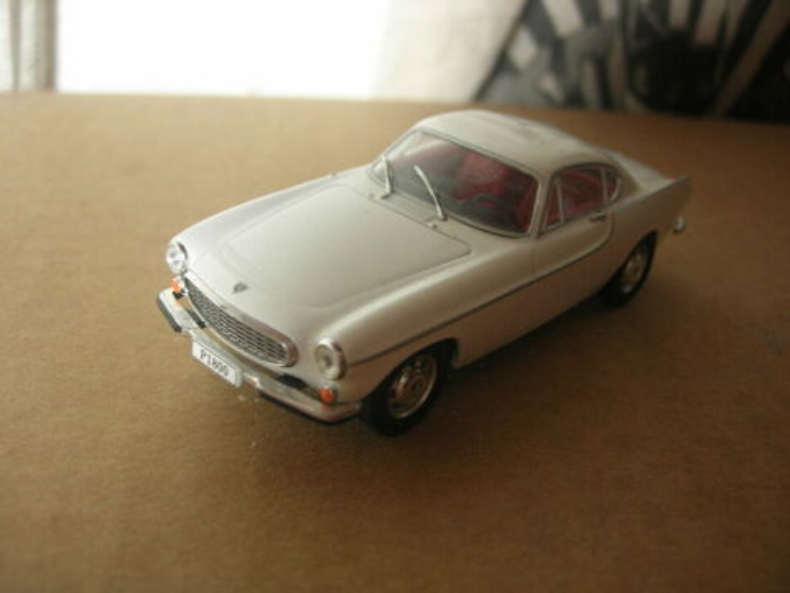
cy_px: 296
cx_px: 395
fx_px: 867
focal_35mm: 38
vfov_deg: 37.7
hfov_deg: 49.0
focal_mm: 7.8
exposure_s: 1/3.8
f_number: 2.8
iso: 95
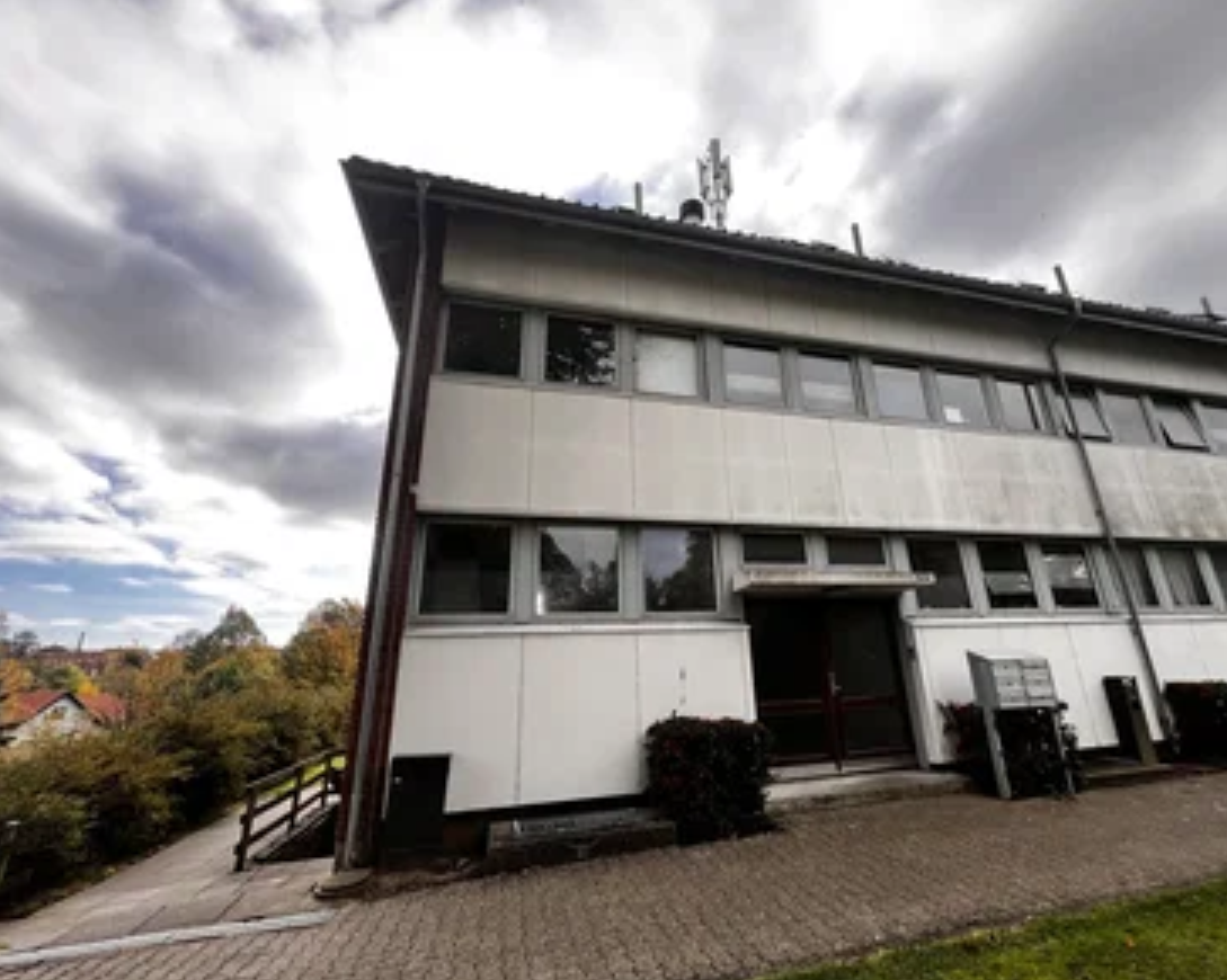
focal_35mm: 14
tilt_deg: +18.4
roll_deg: +2.8
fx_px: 508
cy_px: 490
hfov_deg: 100.5
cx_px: 659
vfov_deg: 87.9
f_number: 1.8
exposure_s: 1/327
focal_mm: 1.57
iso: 32
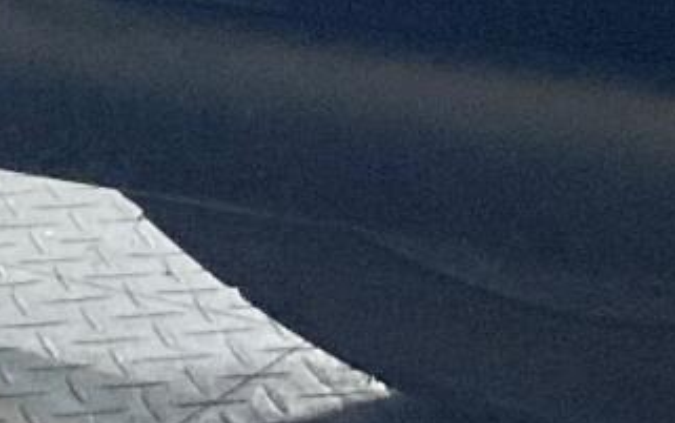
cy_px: -1019
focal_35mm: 185
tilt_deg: +0.1
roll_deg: +2.3
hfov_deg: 10.9
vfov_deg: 6.3
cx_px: -339
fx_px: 3405
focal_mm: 3.99
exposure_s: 1/30
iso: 400
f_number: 1.8
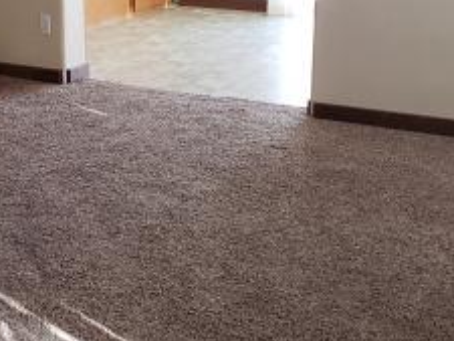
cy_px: 93
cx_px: 75
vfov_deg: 19.8
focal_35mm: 74
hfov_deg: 25.7
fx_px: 971
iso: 250
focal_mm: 4.3
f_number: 2.4
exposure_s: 1/60
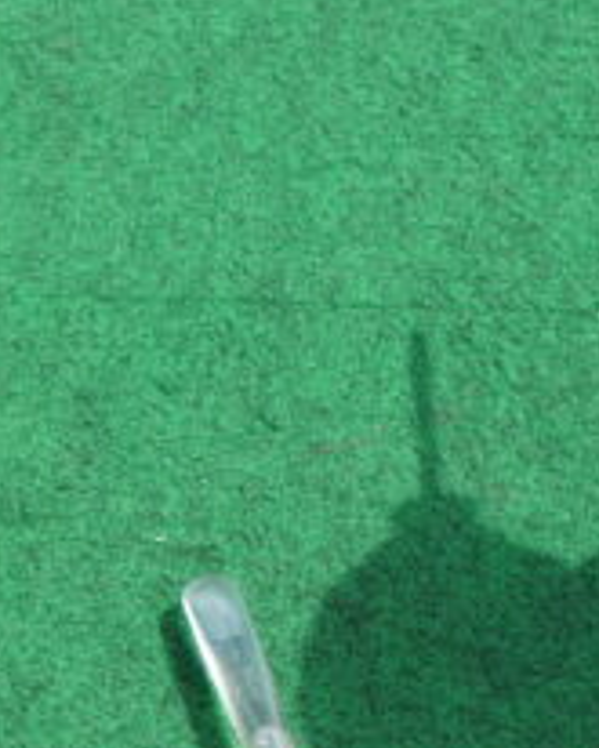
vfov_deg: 12.7
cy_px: 394
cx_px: -715
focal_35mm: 152
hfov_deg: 9.3
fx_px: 3360
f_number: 8
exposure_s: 1/250
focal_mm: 29
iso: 250
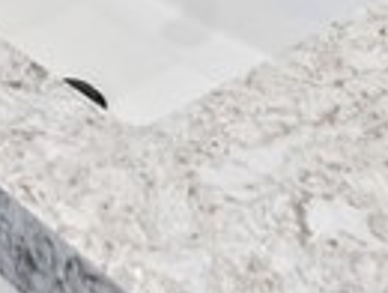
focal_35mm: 106
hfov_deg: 17.4
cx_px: -110
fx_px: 1190
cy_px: -635
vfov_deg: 9.9
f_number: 7.1
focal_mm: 14
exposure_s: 1/4
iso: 125
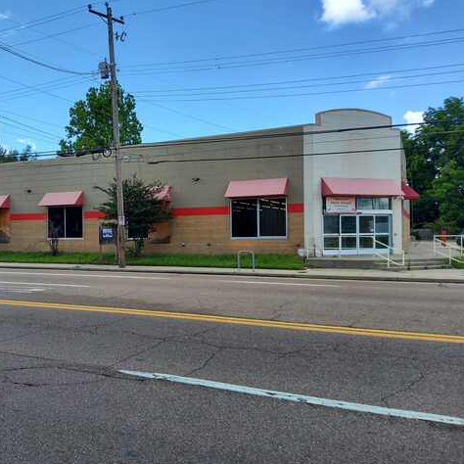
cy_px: 233
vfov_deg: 52.5
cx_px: 153
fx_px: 470
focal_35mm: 31
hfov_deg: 51.5
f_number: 2
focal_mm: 3.08
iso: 50
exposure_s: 1/734
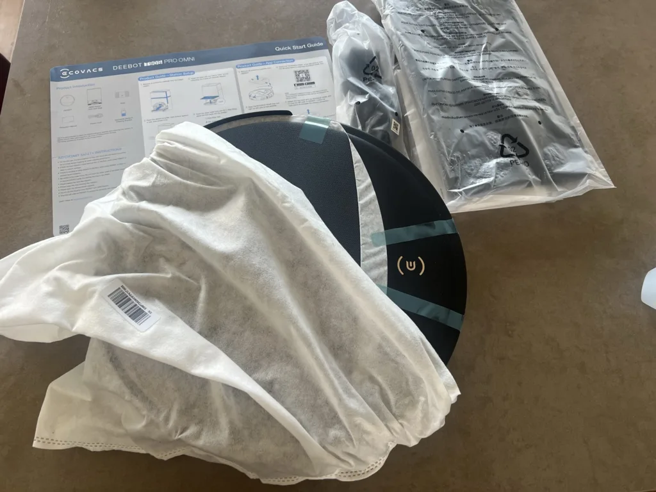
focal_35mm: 26
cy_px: 246
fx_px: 493
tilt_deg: -67.0
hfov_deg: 67.3
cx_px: 328
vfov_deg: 53.1
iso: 100
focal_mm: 5.7
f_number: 1.5
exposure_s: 1/121
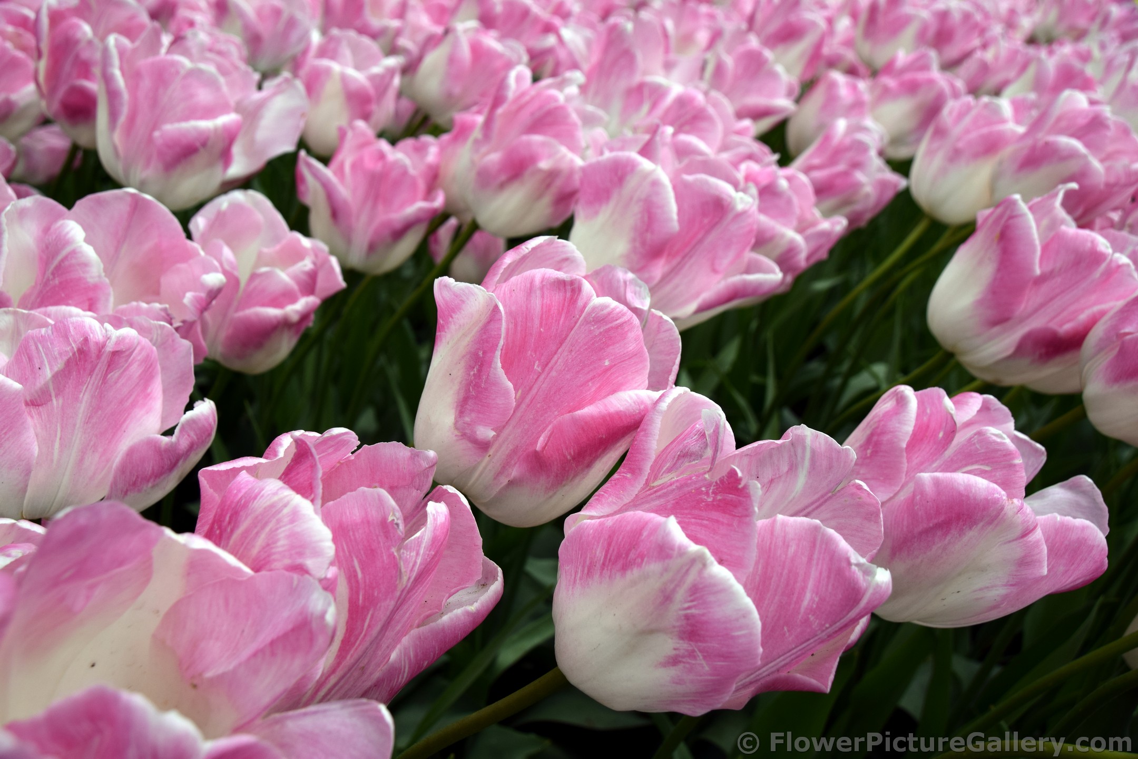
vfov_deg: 40.0
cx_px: 569
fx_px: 1043
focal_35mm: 33
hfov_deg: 57.2
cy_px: 380
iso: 200
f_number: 9
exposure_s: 1/320
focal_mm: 22
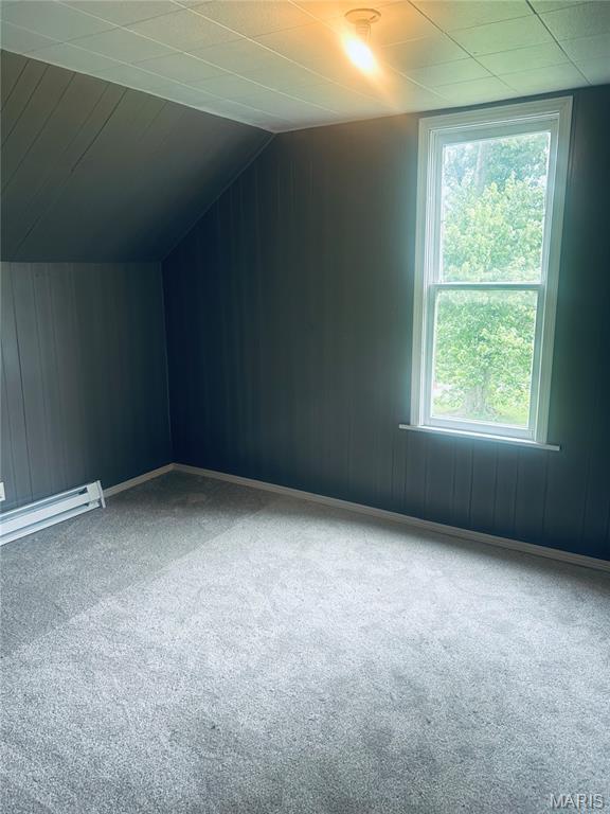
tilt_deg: -12.4
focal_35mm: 26
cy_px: 407
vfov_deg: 67.3
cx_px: 305
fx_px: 611
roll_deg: -0.7
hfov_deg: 53.1
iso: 64
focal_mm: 5.7
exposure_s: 1/121
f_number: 1.5
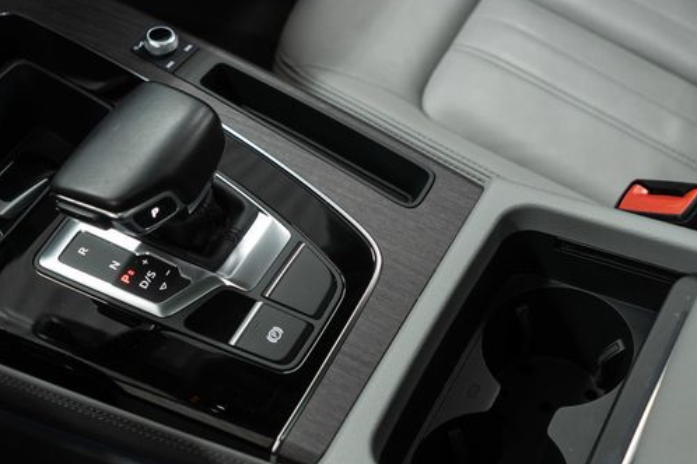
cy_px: 261
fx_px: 1045
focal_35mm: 54
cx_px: 256
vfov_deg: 25.0
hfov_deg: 36.6
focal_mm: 28
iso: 640
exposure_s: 1/40
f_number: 3.2
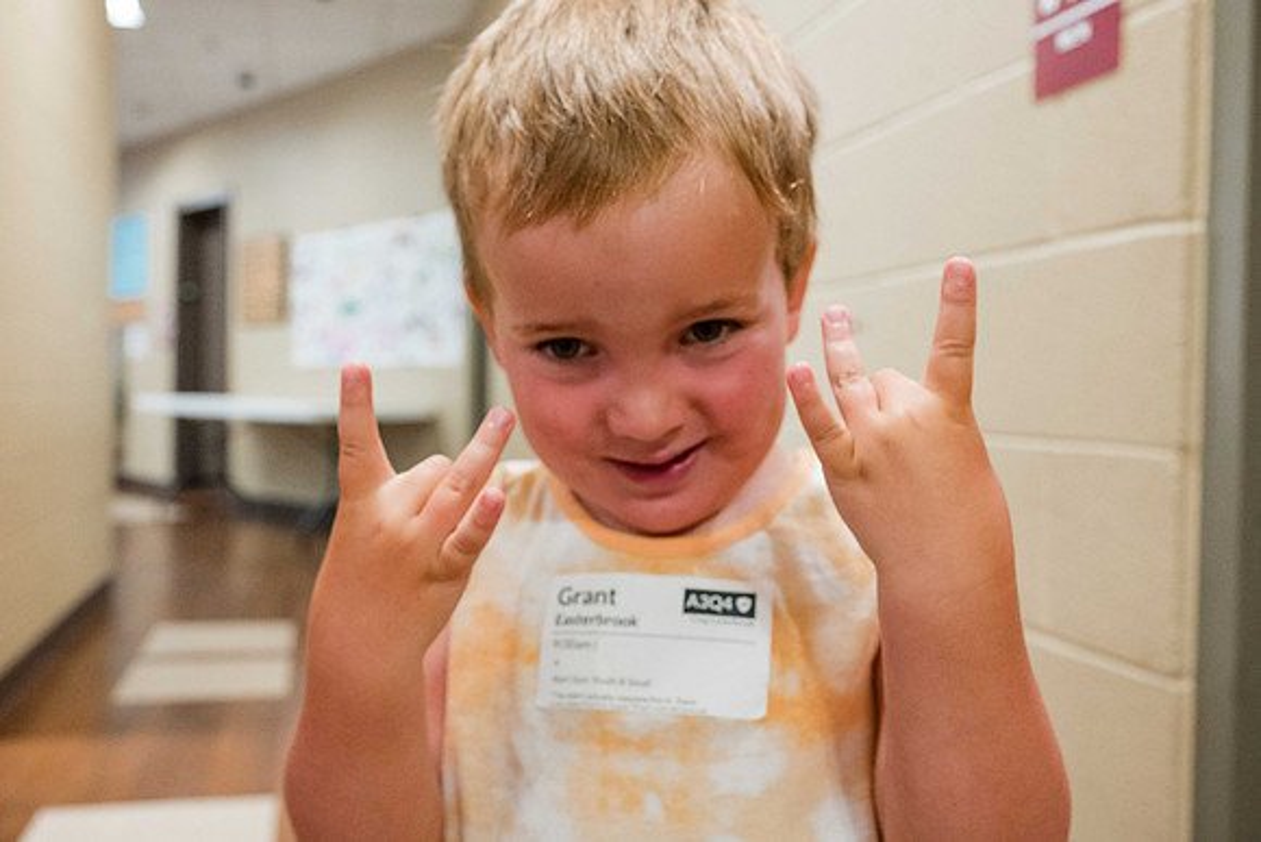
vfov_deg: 36.1
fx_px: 1293
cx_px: 623
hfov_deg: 52.0
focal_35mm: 37
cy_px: 419
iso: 6400
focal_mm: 35
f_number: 5.6
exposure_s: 1/125
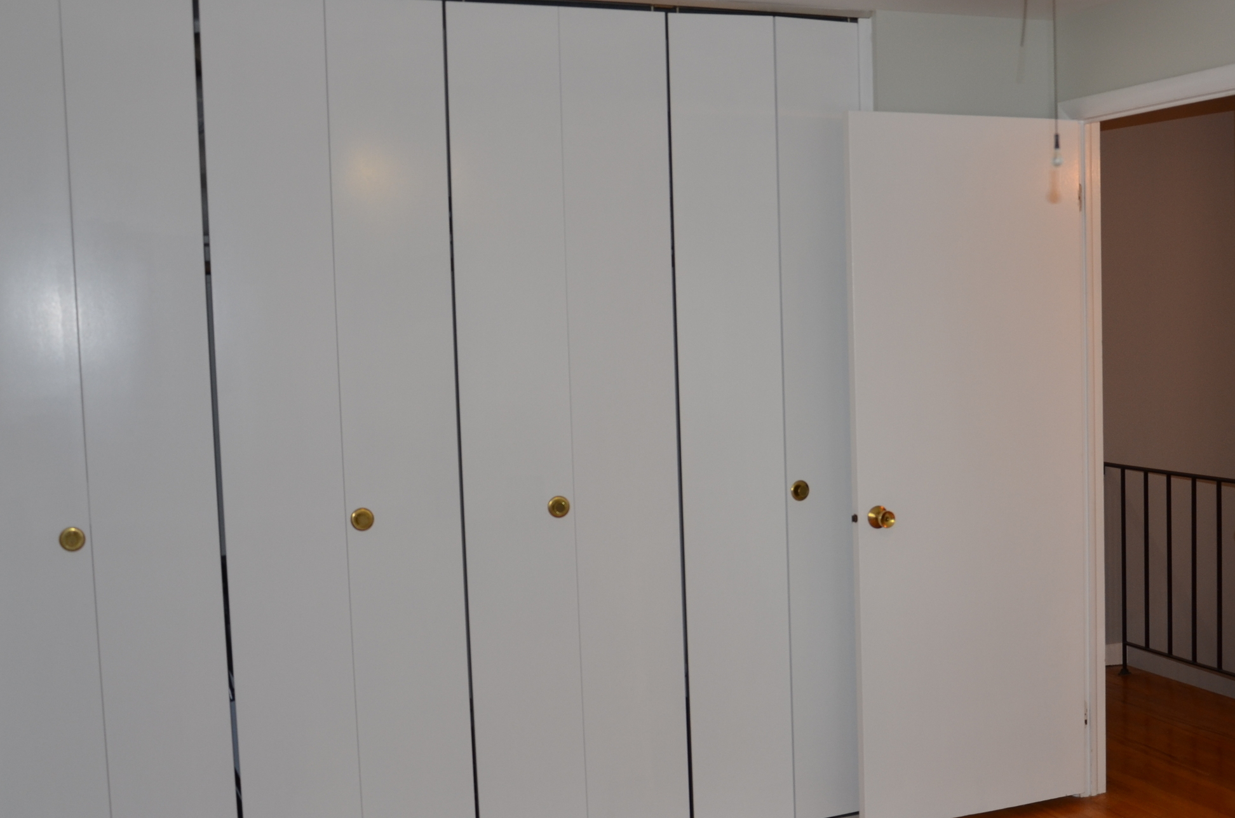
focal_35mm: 50
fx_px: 1704
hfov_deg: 39.3
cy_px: 474
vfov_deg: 26.9
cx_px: 840
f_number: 3.8
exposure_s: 1/60
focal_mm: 21
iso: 200
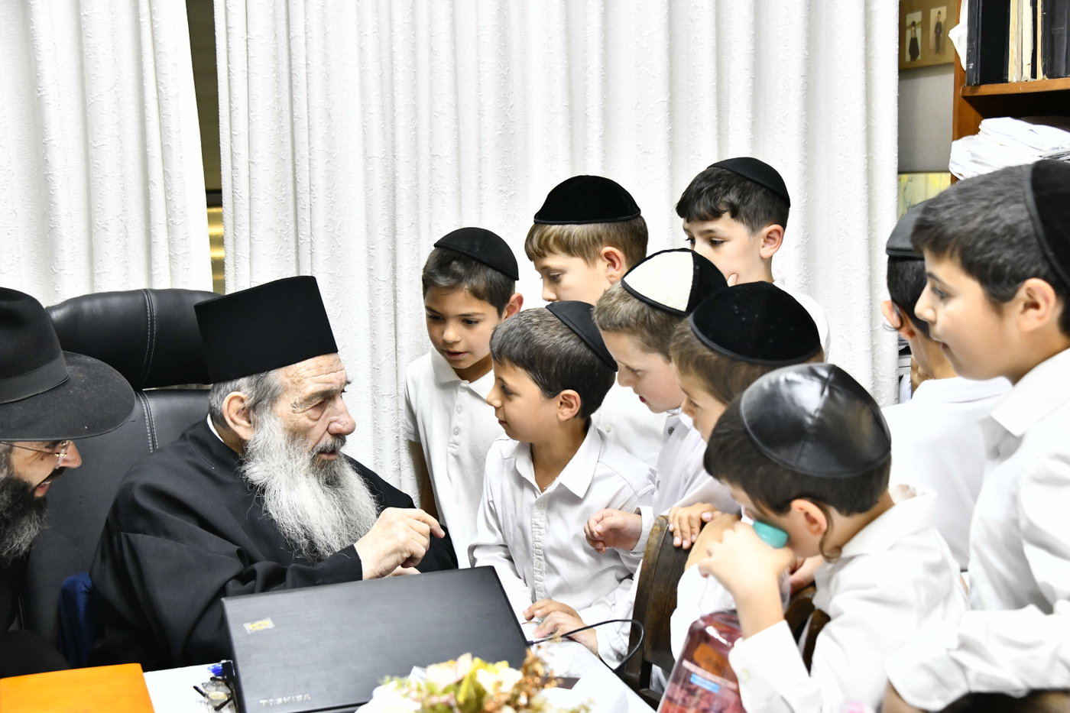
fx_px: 1664
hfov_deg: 35.6
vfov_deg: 24.2
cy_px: 356
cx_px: 535
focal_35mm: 56
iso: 3200
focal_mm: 56
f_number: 5.6
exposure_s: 1/125
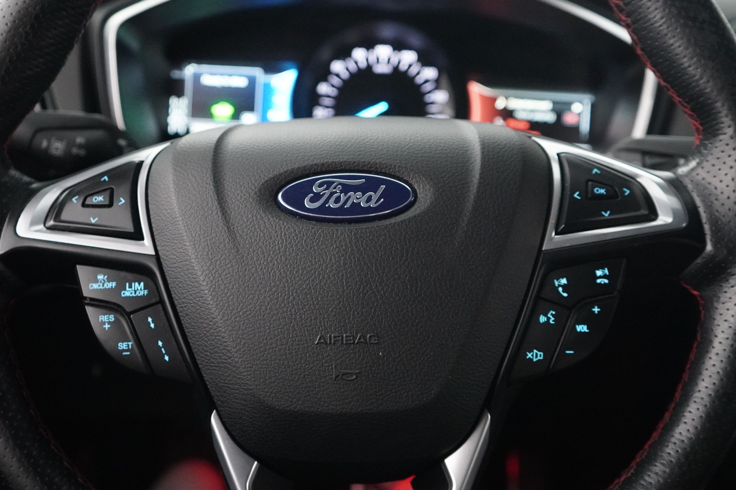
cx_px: 368
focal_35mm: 44
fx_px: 889
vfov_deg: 30.9
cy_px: 245
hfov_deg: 45.0
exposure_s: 1/25
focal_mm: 29
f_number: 3.5
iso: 6400
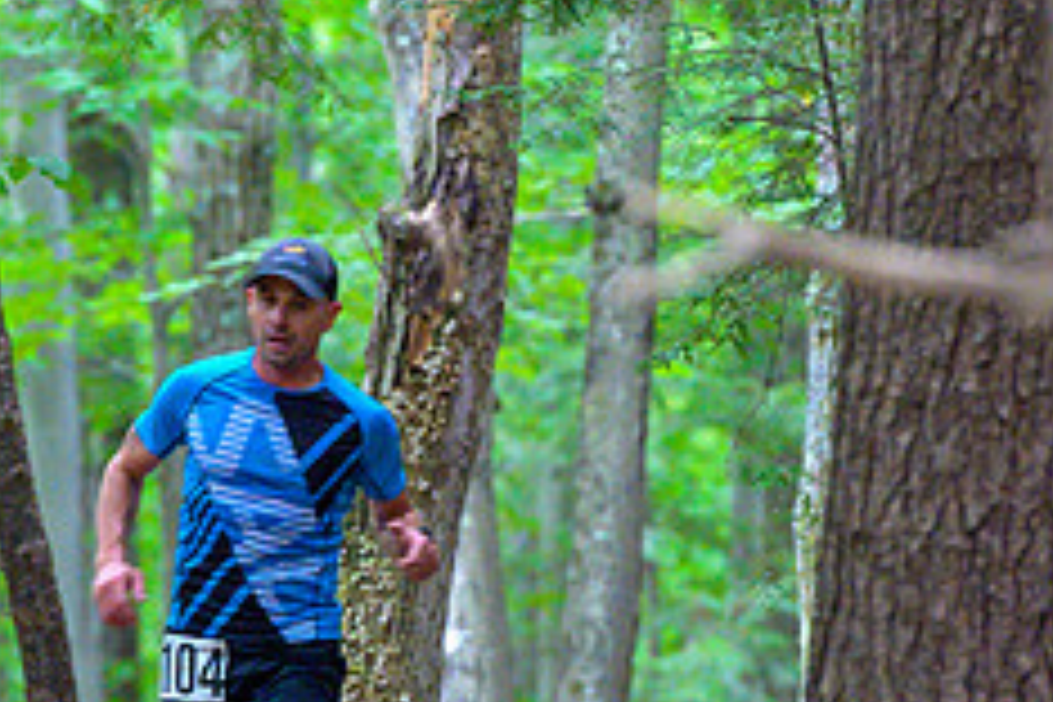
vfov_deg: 2.8
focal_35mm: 495
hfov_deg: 4.2
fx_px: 14478
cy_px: 410
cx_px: 436
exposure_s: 1/200
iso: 8000
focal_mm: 200
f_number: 4
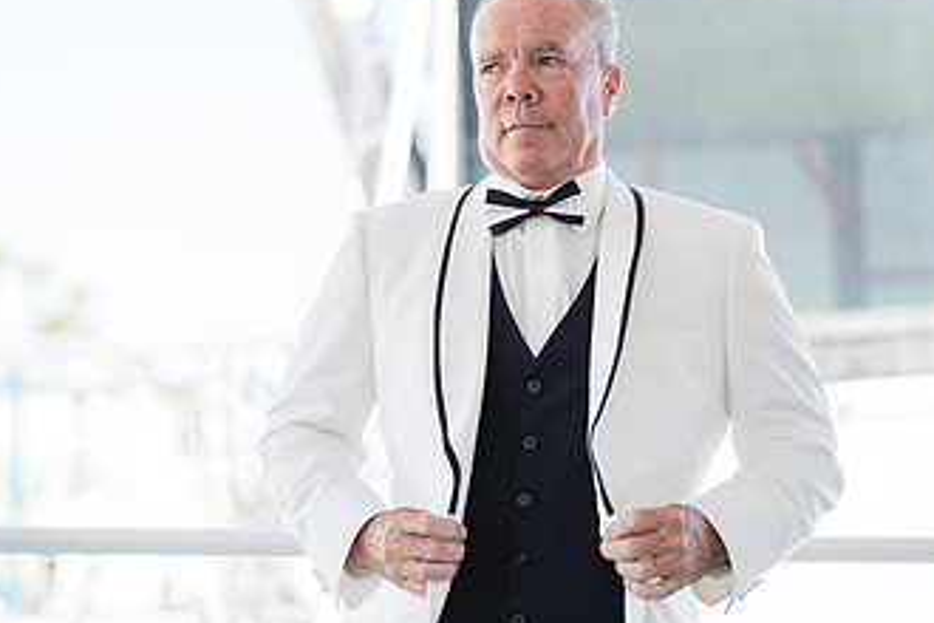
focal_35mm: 88
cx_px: 526
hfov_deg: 23.1
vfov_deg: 15.5
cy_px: 324
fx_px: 2283
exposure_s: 1/1250
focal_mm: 50
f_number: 1.2
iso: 100
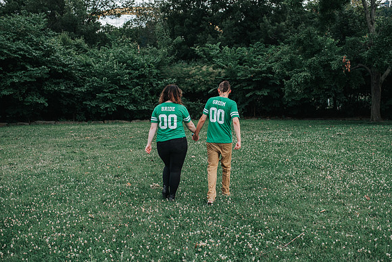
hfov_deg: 50.2
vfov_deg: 34.7
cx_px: 209
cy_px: 131
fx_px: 418
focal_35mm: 38
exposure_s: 1/1000
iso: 720
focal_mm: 35
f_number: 3.2
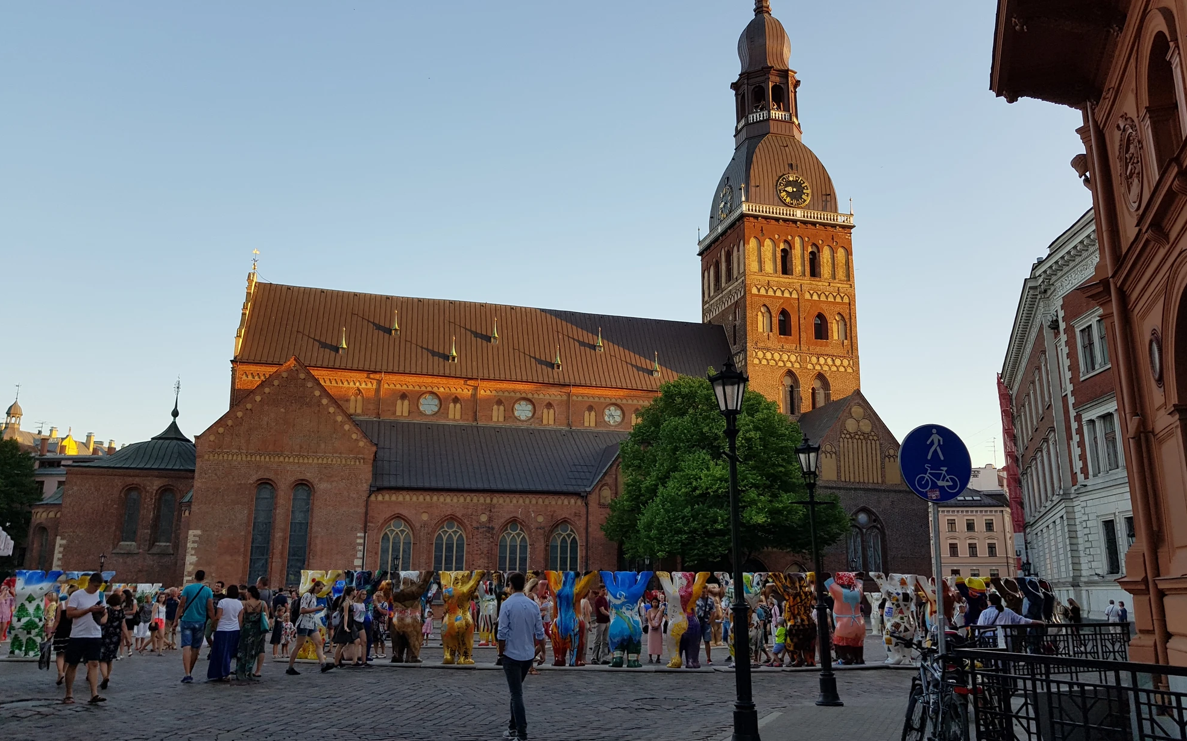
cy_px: 351
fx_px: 906
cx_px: 602
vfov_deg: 44.5
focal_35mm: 28
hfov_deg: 66.5
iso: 40
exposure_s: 1/283
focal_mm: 4.2
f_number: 1.7
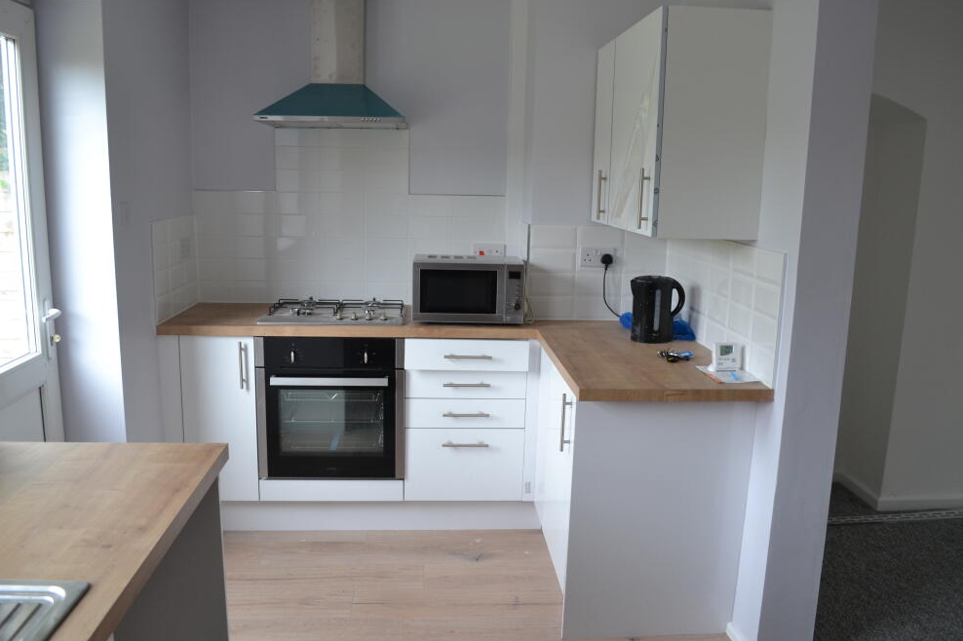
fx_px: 749
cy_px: 331
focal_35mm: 28
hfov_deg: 65.5
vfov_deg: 46.4
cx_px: 477
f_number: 4.5
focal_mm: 18
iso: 400
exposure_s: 1/80
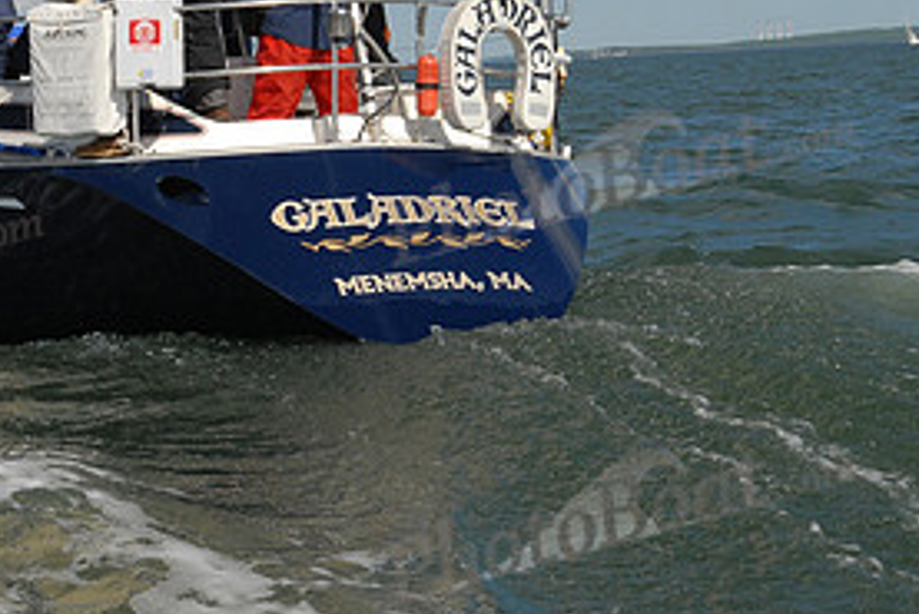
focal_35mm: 110
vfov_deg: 12.4
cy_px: 53
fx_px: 2811
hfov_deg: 18.4
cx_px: 216
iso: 200
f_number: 9
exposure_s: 1/500
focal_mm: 35
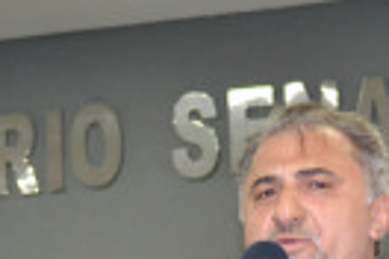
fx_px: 2149
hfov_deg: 10.3
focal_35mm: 199
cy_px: 425
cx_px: 256
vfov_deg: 6.8
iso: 1800
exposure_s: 1/60
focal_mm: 35
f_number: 5
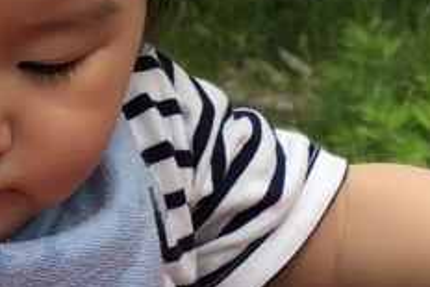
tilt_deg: -10.3
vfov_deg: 4.9
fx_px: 3346
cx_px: 619
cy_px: 331
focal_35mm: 280
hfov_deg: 7.2
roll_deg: -4.8
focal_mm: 6
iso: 16
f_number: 2.4
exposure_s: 1/335
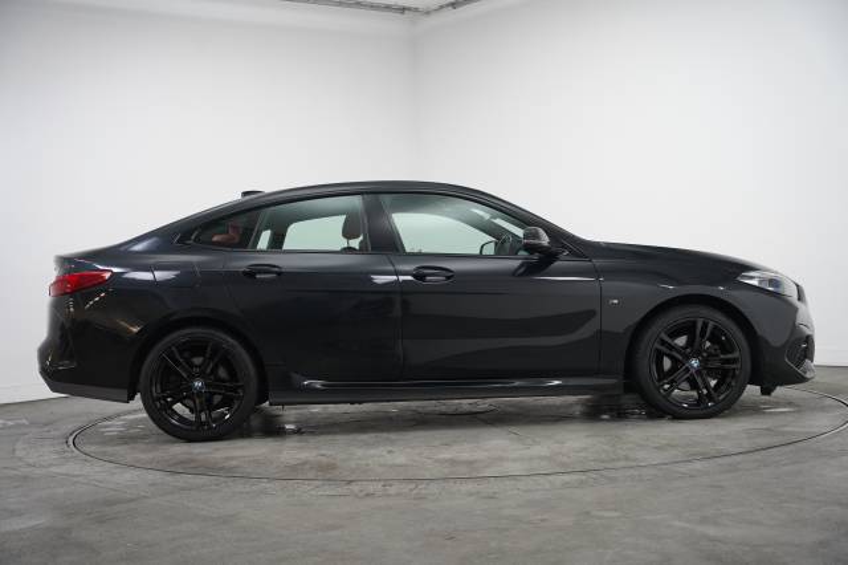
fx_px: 1001
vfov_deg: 31.5
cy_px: 282
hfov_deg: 45.9
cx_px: 424
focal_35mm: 42
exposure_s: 1/160
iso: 1600
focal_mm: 42.5
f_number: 3.5
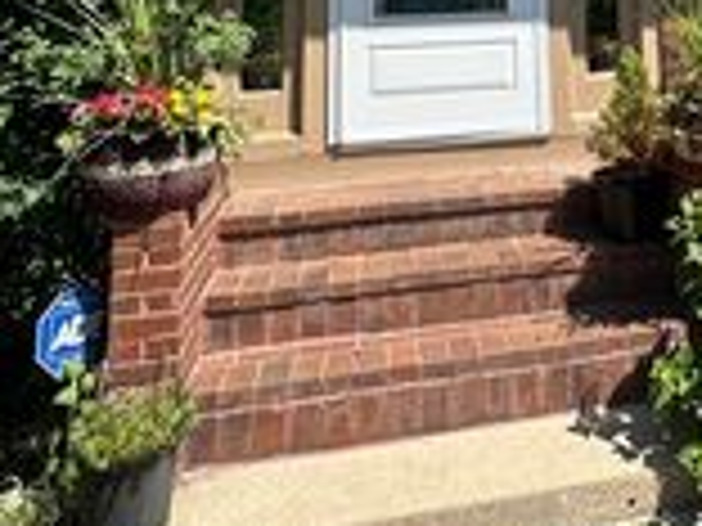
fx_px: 913
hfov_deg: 39.5
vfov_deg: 27.3
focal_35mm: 45
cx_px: 612
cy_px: -146
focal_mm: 2.22
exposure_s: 1/807
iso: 40
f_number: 2.2
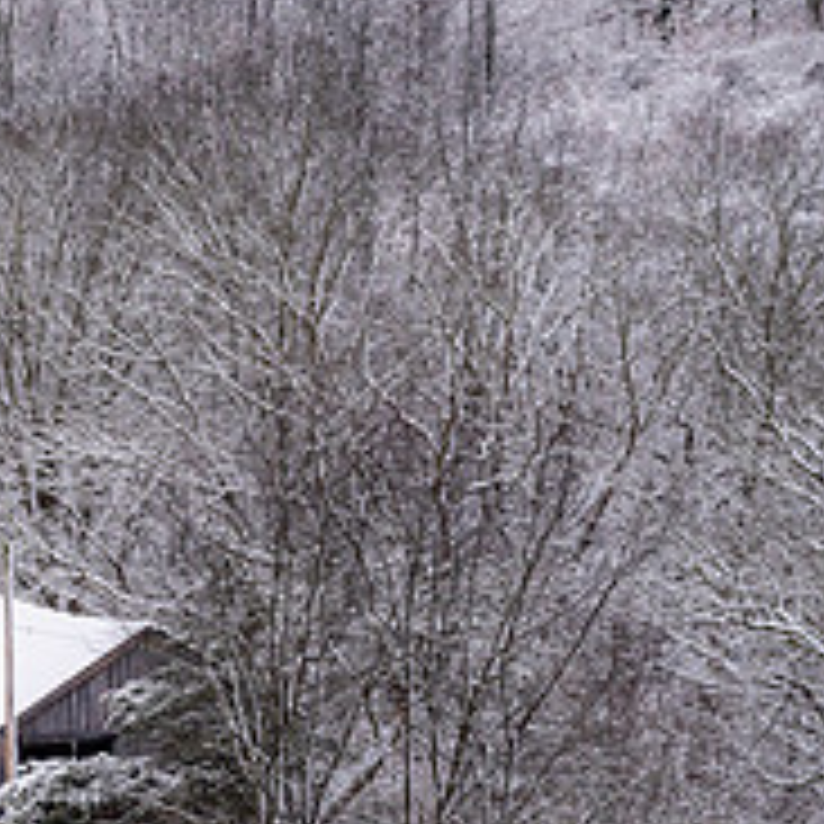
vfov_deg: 3.3
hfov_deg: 3.2
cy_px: 304
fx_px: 14489
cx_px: -459
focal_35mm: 538
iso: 400
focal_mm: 200
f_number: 5.6
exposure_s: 1/500
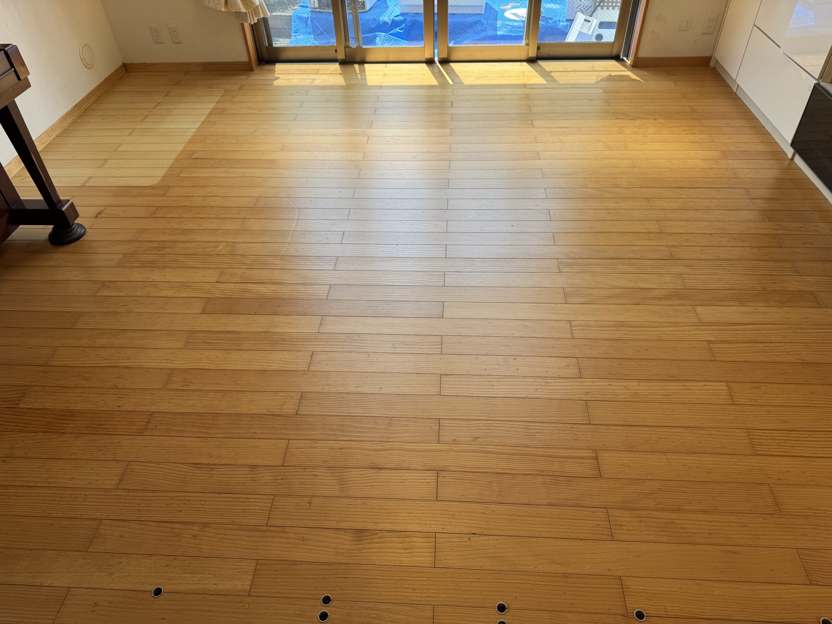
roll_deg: +2.0
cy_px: 312
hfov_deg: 71.6
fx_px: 577
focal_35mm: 24
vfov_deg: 56.8
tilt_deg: -41.8
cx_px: 416
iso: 80
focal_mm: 6.76
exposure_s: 1/358
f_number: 1.78
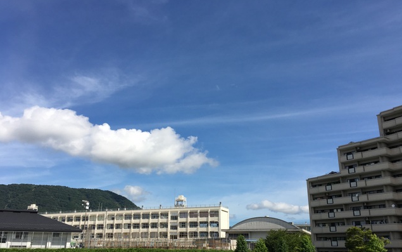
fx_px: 340
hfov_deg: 61.2
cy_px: 150
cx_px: 200
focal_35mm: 31
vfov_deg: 40.4
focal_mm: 4.15
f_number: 2.2
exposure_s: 1/2262
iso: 25
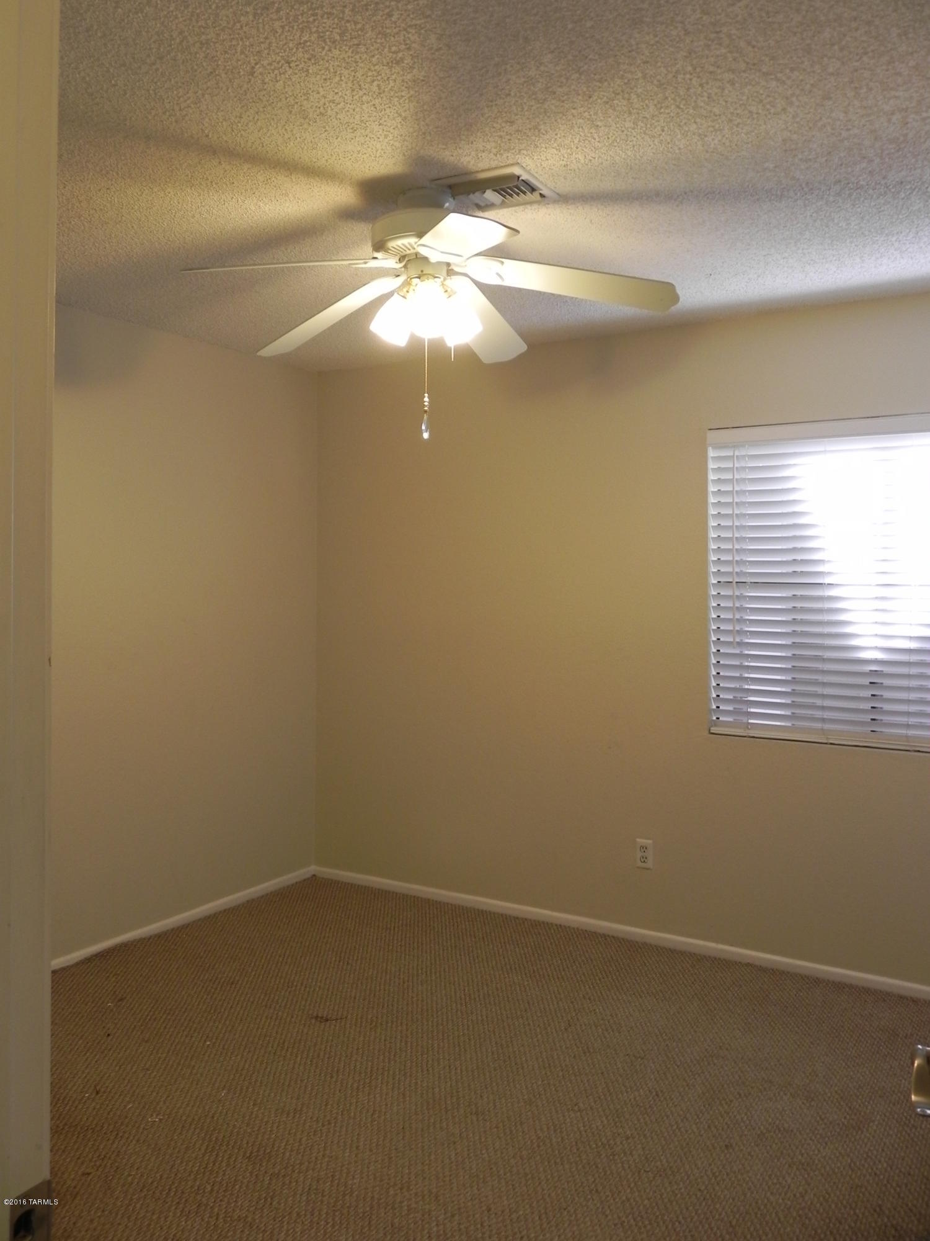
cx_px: 465
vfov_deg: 61.7
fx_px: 1039
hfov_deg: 48.2
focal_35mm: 29
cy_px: 620
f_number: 2.8
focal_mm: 5.2
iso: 160
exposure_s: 1/33.3
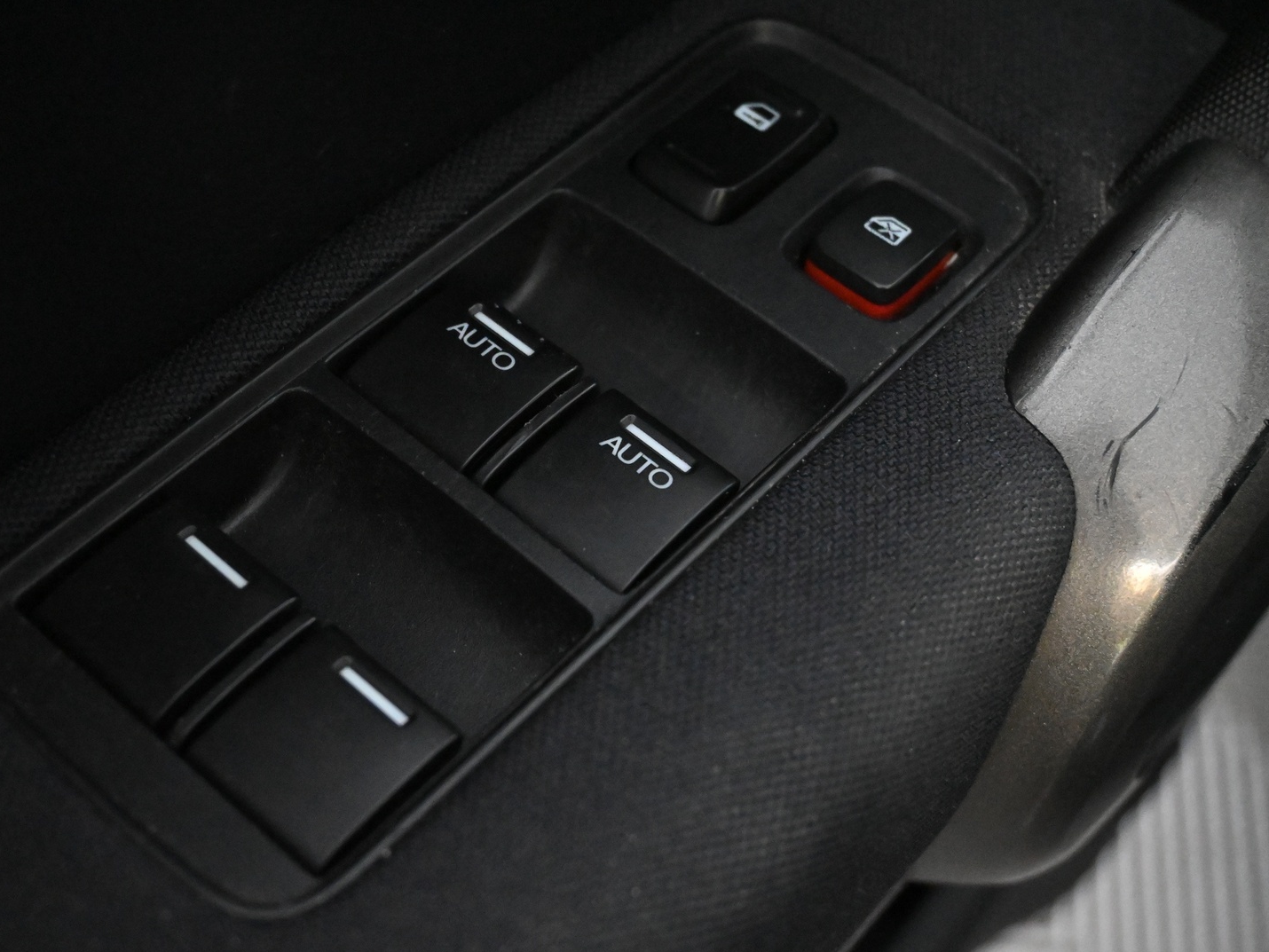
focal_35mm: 50
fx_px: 1827
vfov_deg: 29.2
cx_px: 554
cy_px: 477
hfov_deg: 38.3
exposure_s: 1/50
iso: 11400
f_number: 4.8
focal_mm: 30.5
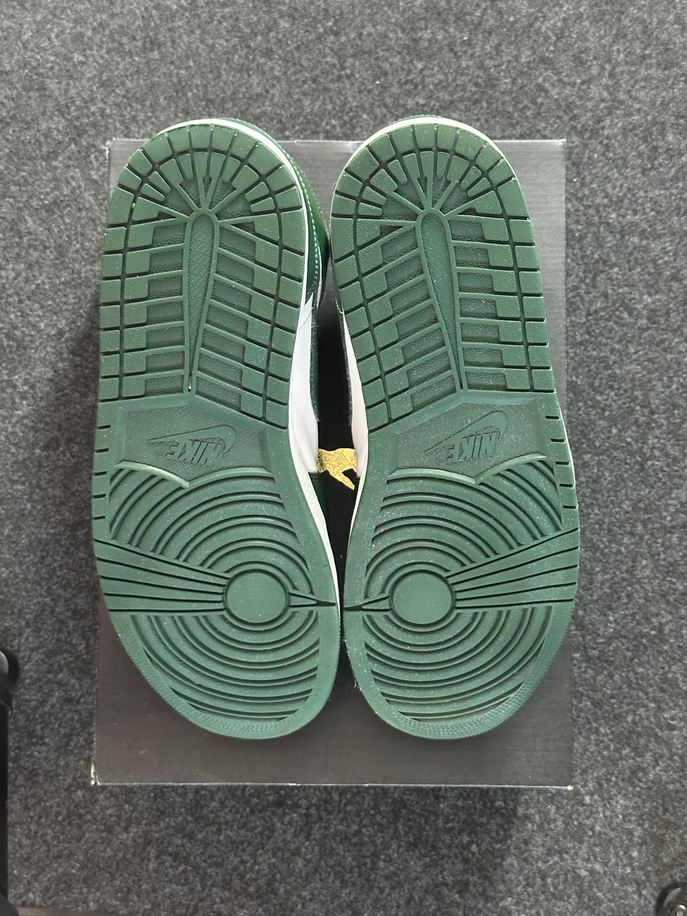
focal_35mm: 48
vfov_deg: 39.7
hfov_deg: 30.3
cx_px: 344
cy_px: 458
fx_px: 1270
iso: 500
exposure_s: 1/25
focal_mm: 6.86
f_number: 1.78
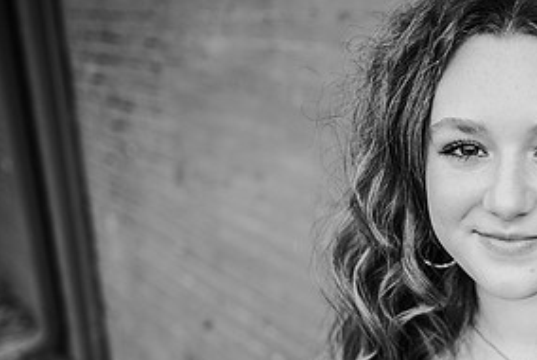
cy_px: 300
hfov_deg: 36.6
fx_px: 732
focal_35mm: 49
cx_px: 524
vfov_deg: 26.9
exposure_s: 1/400
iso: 125
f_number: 2
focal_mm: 24
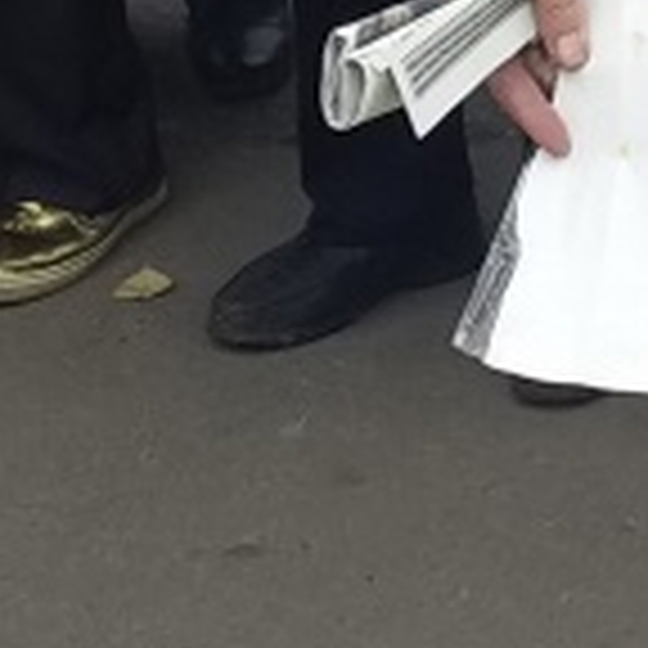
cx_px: 1359
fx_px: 4130
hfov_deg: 8.4
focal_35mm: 195
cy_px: -616
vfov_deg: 8.5
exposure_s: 1/320
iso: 200
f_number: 2.2
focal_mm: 3.3
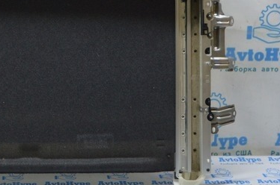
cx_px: 17
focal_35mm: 74
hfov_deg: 26.3
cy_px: -21
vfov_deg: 17.7
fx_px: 575
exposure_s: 1/60
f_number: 3.5
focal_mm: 18
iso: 400
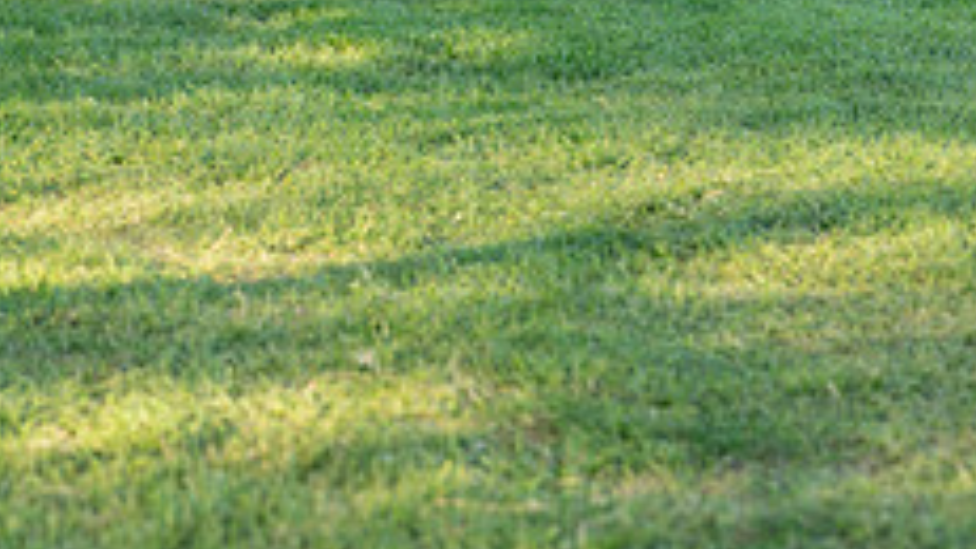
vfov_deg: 7.8
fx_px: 3986
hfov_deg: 13.8
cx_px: 97
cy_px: -179
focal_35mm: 154
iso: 250
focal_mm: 50
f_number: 3.5
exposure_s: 1/400
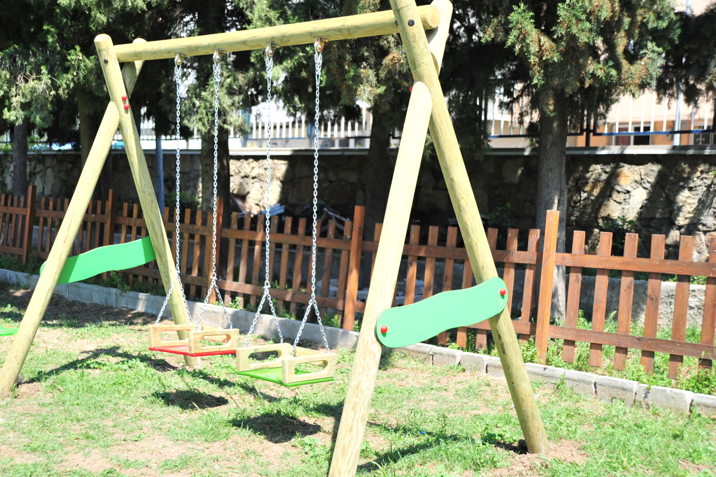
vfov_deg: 28.6
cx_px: 325
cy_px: 246
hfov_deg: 41.9
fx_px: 934
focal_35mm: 47
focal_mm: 42
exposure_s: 1/800
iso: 200
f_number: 3.3
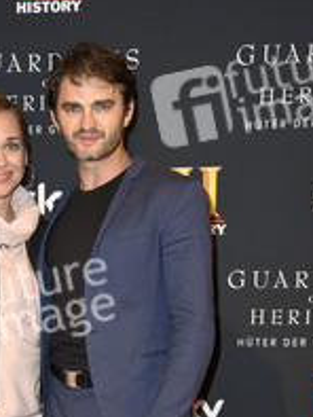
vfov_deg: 23.9
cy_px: 415
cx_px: 68
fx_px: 939
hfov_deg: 18.8
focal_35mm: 78
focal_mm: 40
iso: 640
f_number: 5.6
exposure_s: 1/125
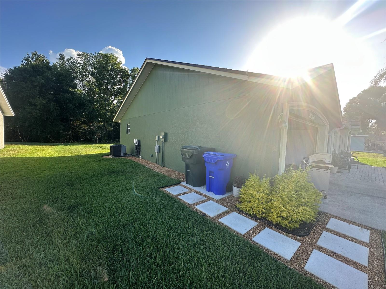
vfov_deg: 85.7
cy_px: 144
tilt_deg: +0.9
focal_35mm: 14
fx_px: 156
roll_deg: -3.0
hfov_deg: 102.1
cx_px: 193
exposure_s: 1/498
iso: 40
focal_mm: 2.22
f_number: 2.2
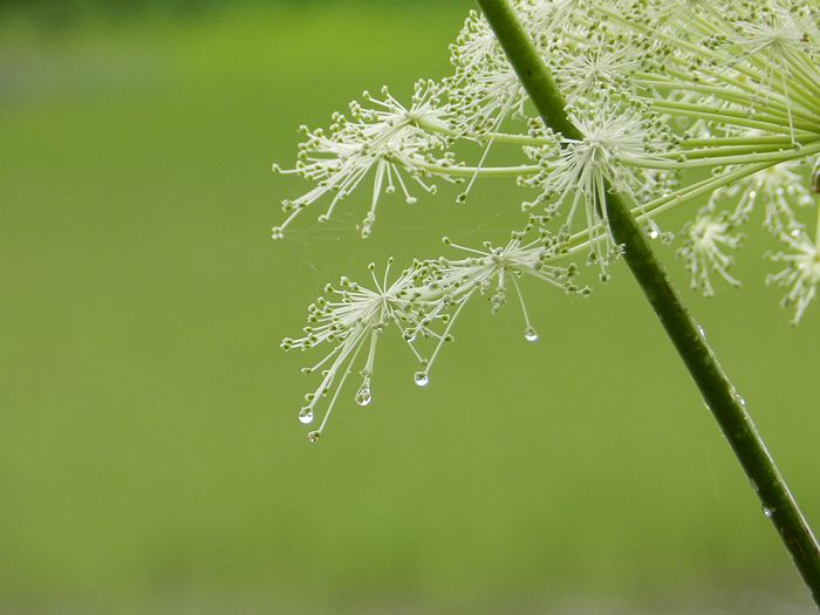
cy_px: 308
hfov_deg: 4.3
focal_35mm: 466
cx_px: 410
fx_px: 11039
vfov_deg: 3.2
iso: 250
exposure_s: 1/80
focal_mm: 82.9
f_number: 5.7
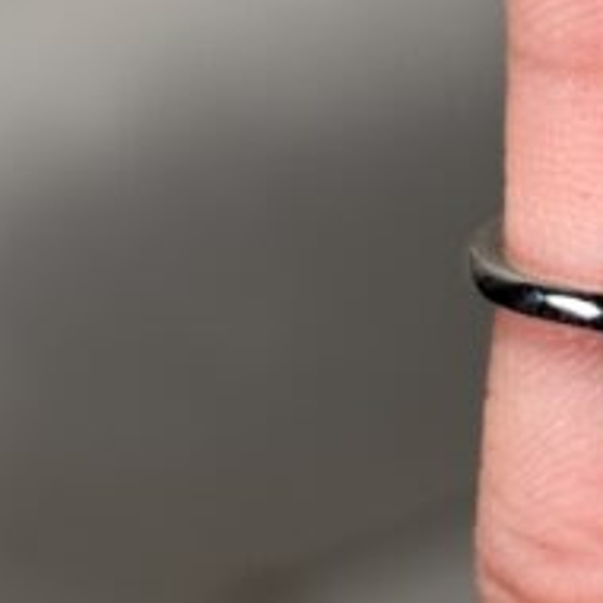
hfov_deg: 8.9
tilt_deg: -58.5
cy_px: -108
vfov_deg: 8.9
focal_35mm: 194
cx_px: 686
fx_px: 3823
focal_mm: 5.96
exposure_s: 1/107
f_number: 1.6
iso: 50
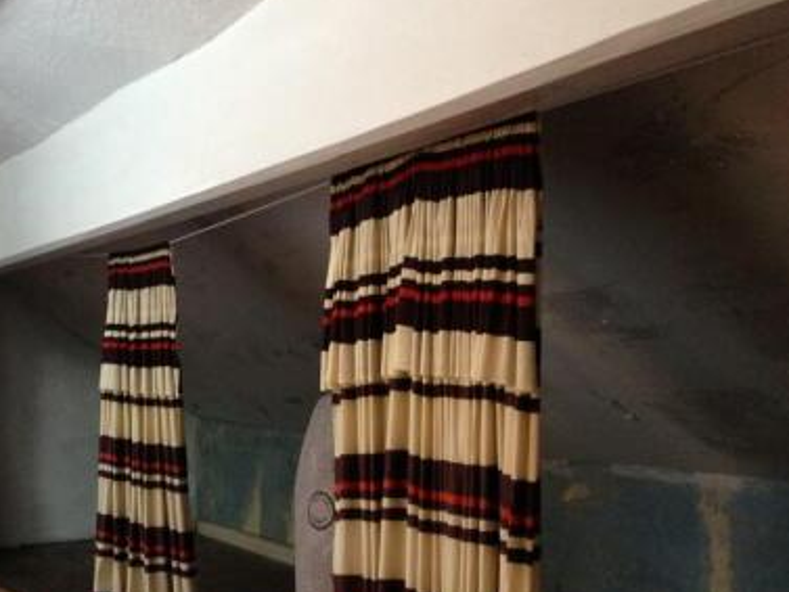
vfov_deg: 28.5
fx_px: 1163
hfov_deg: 36.5
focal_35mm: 51
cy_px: 375
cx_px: 191
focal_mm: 4.13
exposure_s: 1/20
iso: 200
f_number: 2.4
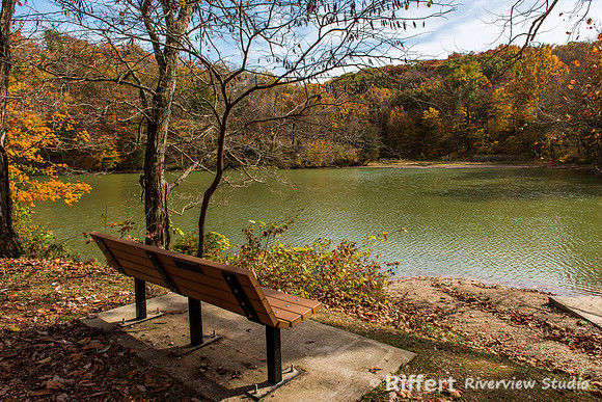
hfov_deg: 72.0
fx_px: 414
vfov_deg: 51.7
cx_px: 301
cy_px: 201
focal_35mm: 25
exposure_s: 1/125
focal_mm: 24
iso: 100
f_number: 9
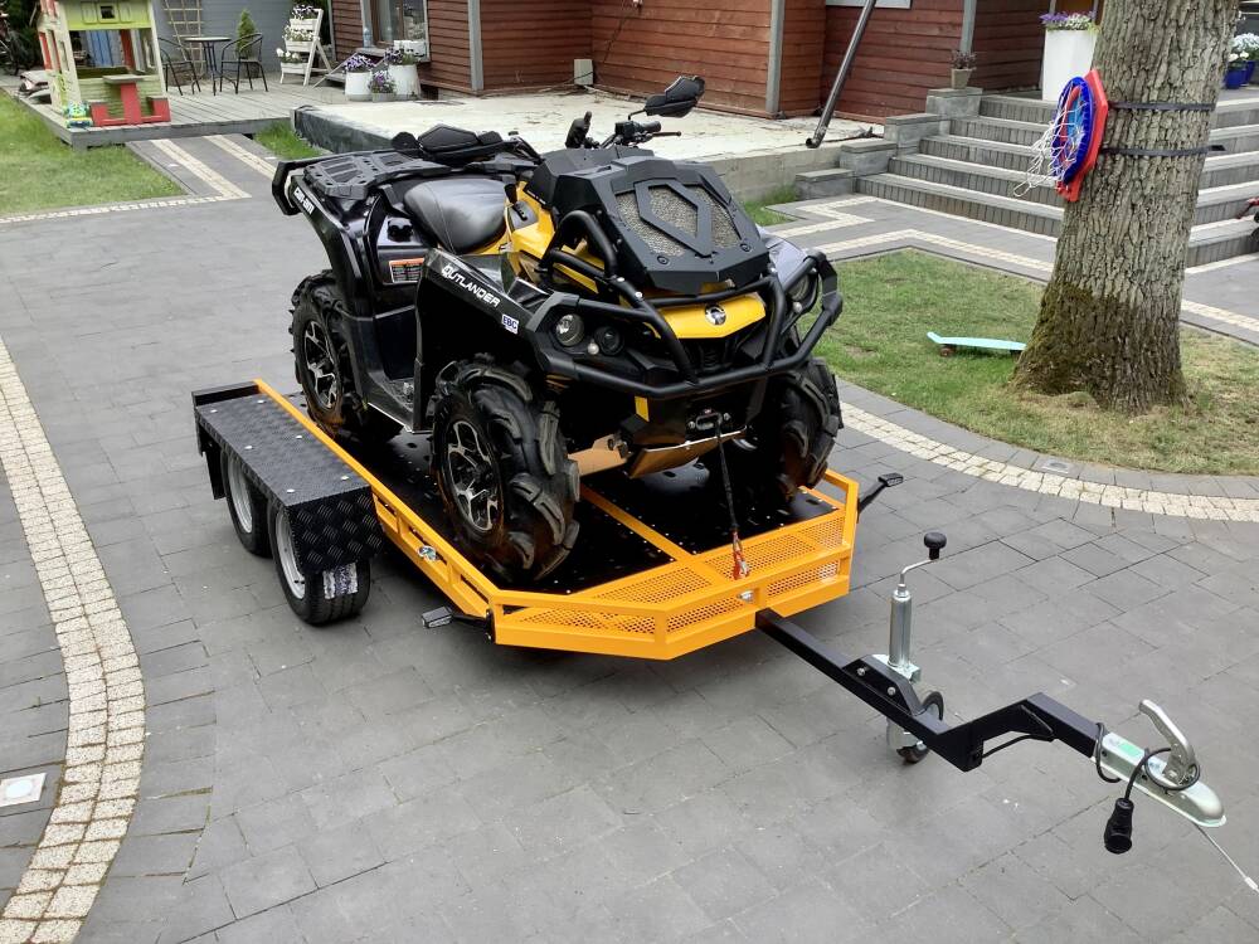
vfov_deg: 45.4
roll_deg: -0.3
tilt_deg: -24.4
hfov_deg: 58.4
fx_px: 1127
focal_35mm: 31
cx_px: 630
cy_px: 472
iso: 50
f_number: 2.4
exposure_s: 1/120
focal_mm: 3.3
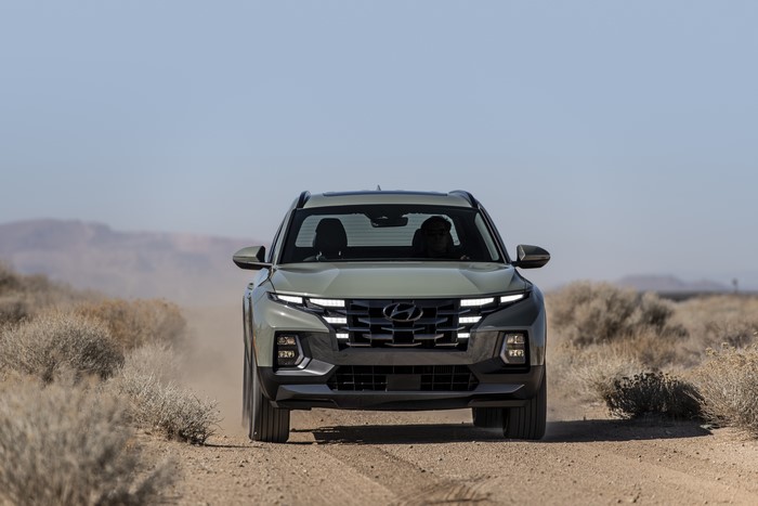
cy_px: 253
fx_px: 4212
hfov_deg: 10.3
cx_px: 379
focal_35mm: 200
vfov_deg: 6.9
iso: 31
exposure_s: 1/250
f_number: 5
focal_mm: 200
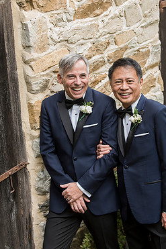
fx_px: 630
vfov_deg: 22.4
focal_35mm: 91
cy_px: 118
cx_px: 97
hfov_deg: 15.0
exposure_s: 1/400
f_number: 3.5
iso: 400
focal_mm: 75
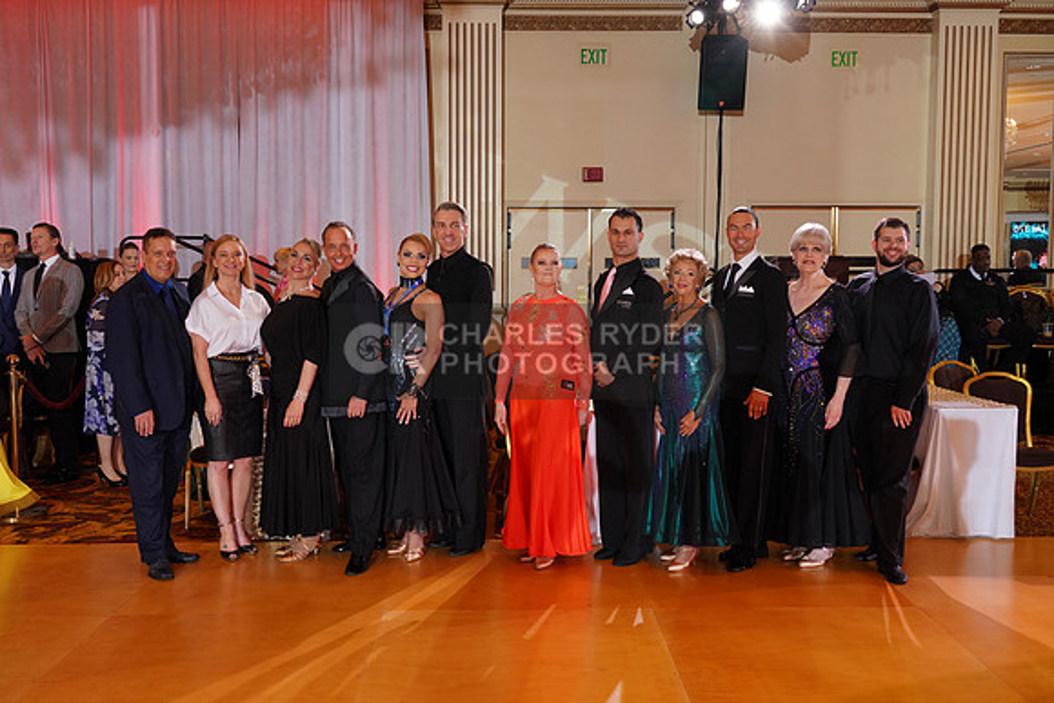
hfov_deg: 53.1
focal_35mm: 36
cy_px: 352
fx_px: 1054
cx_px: 527
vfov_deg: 36.9
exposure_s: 1/200
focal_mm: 36
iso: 1600
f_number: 5.6
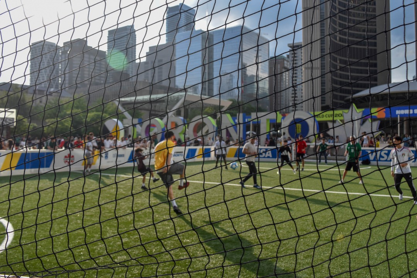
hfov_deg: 61.9
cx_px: 208
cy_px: 139
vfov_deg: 43.6
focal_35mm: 30
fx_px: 347
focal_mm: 20
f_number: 5.6
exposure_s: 1/1500
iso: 400
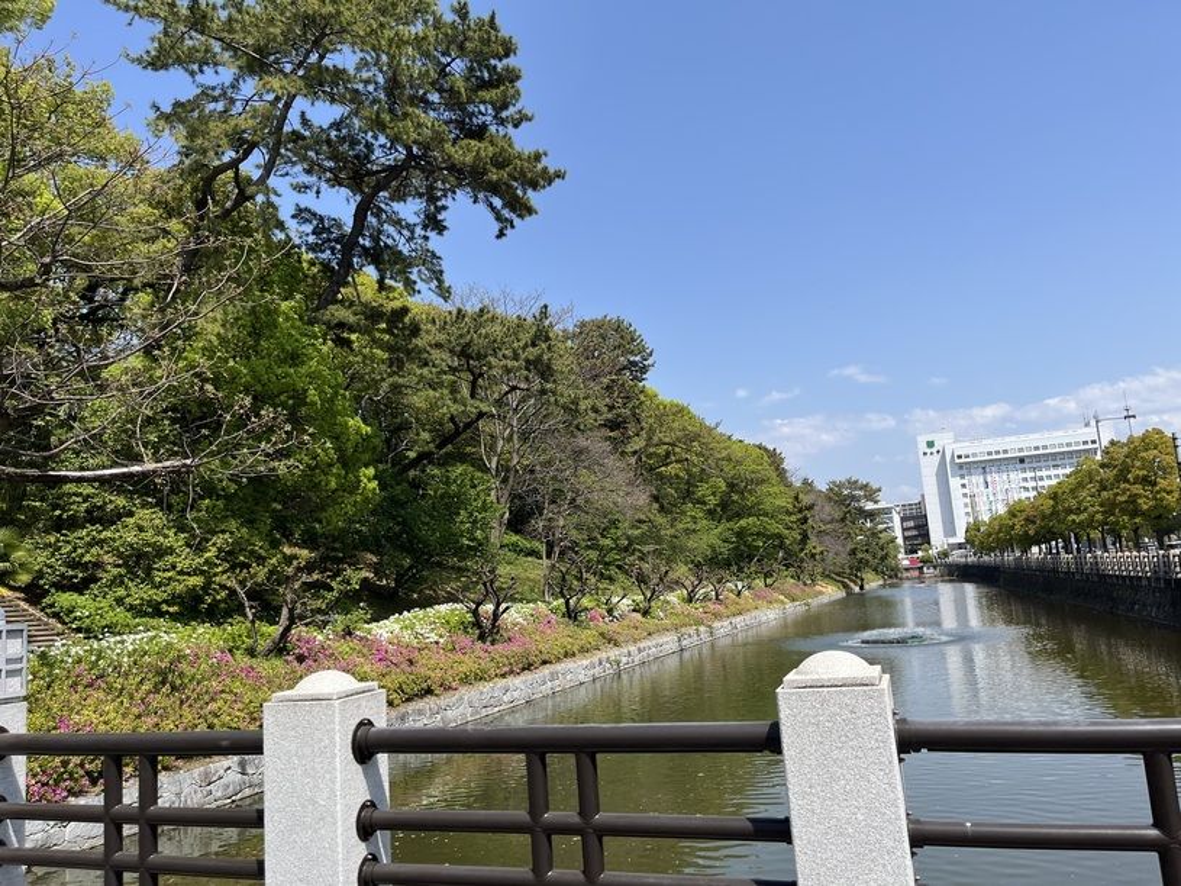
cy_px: 443
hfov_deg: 67.3
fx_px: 887
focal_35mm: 26
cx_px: 590
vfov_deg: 53.1
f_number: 1.6
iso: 50
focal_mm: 5.1
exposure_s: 1/2825
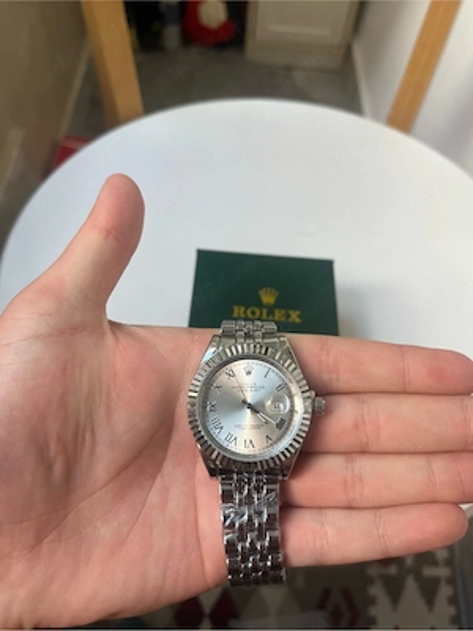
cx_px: 236
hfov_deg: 53.1
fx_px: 474
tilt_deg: -57.1
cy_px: 316
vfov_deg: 67.3
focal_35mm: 26
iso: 80
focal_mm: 5.1
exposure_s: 1/121
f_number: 1.6
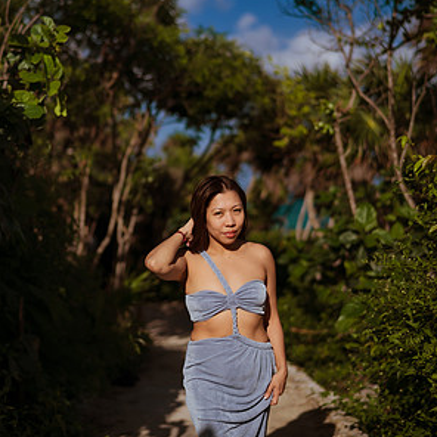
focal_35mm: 75
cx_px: 220
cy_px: 145
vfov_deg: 23.0
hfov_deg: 23.1
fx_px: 1071
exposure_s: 1/8000
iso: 50
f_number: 2
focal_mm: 58
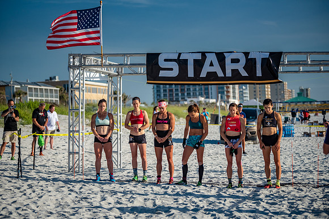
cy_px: 110
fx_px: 896
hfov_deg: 20.8
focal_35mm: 98
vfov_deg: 14.0
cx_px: 164
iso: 450
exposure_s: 1/4000
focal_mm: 98
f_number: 2.8
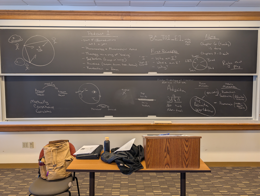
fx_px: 181
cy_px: 98
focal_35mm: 24
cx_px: 130
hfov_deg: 71.5
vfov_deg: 56.9
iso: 155
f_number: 1.68
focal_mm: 6.9
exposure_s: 1/140
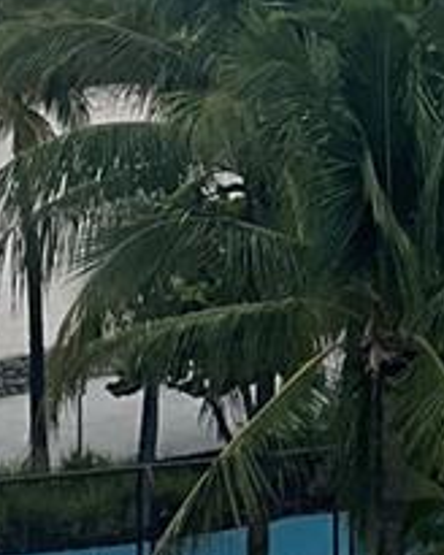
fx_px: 7227
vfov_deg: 4.3
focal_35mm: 440
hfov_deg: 3.5
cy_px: -574
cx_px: 1113
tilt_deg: -3.8
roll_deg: +1.5
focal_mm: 9
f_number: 2.8
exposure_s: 1/1179
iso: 32
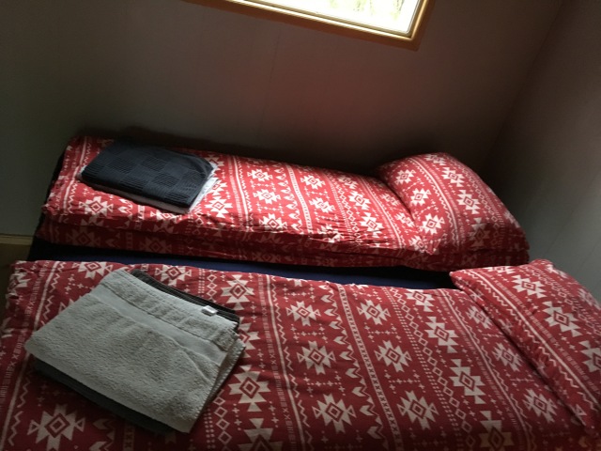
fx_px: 503
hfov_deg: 61.7
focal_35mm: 29
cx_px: 300
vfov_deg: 48.2
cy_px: 226
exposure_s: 1/15
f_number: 2.2
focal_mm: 4.15
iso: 200
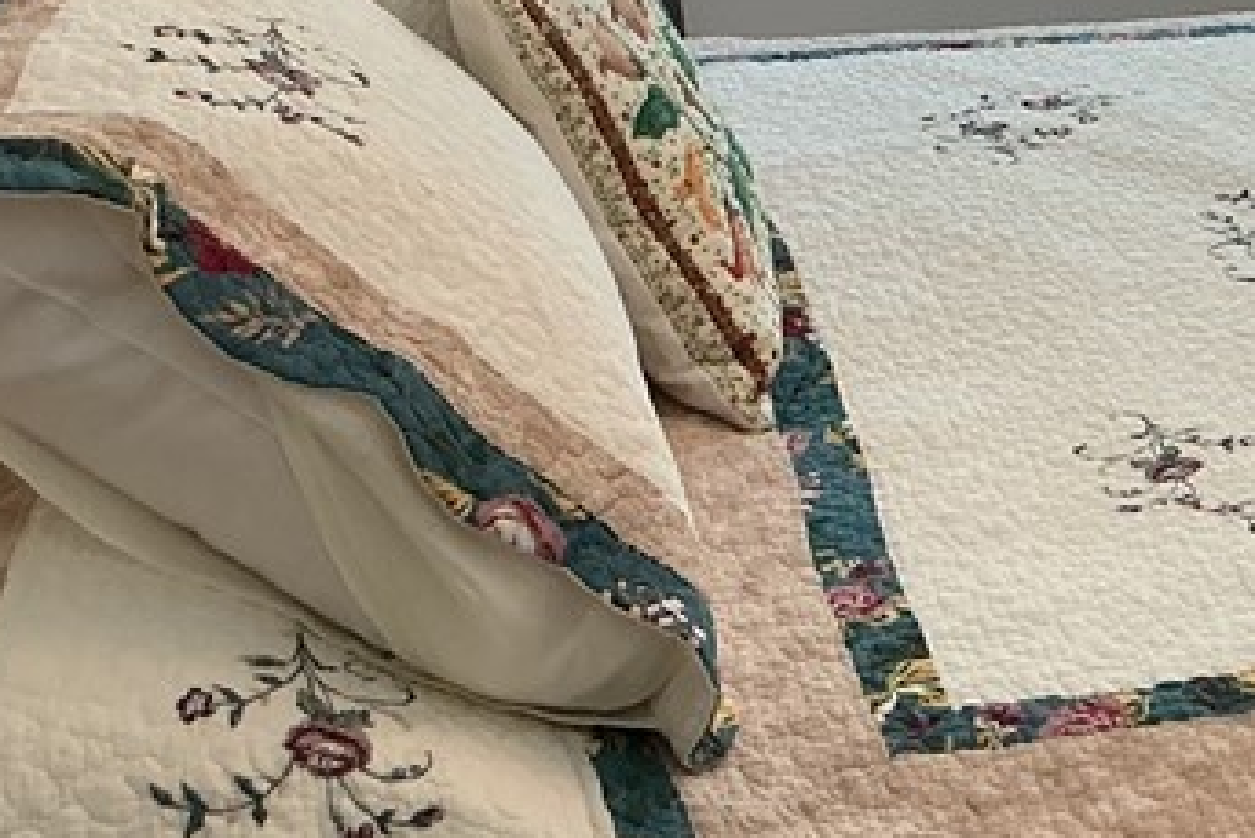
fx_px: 3139
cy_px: -84
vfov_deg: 14.8
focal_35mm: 90
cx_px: 1153
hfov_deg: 22.0
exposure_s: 1/120
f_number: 1.8
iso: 64
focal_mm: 3
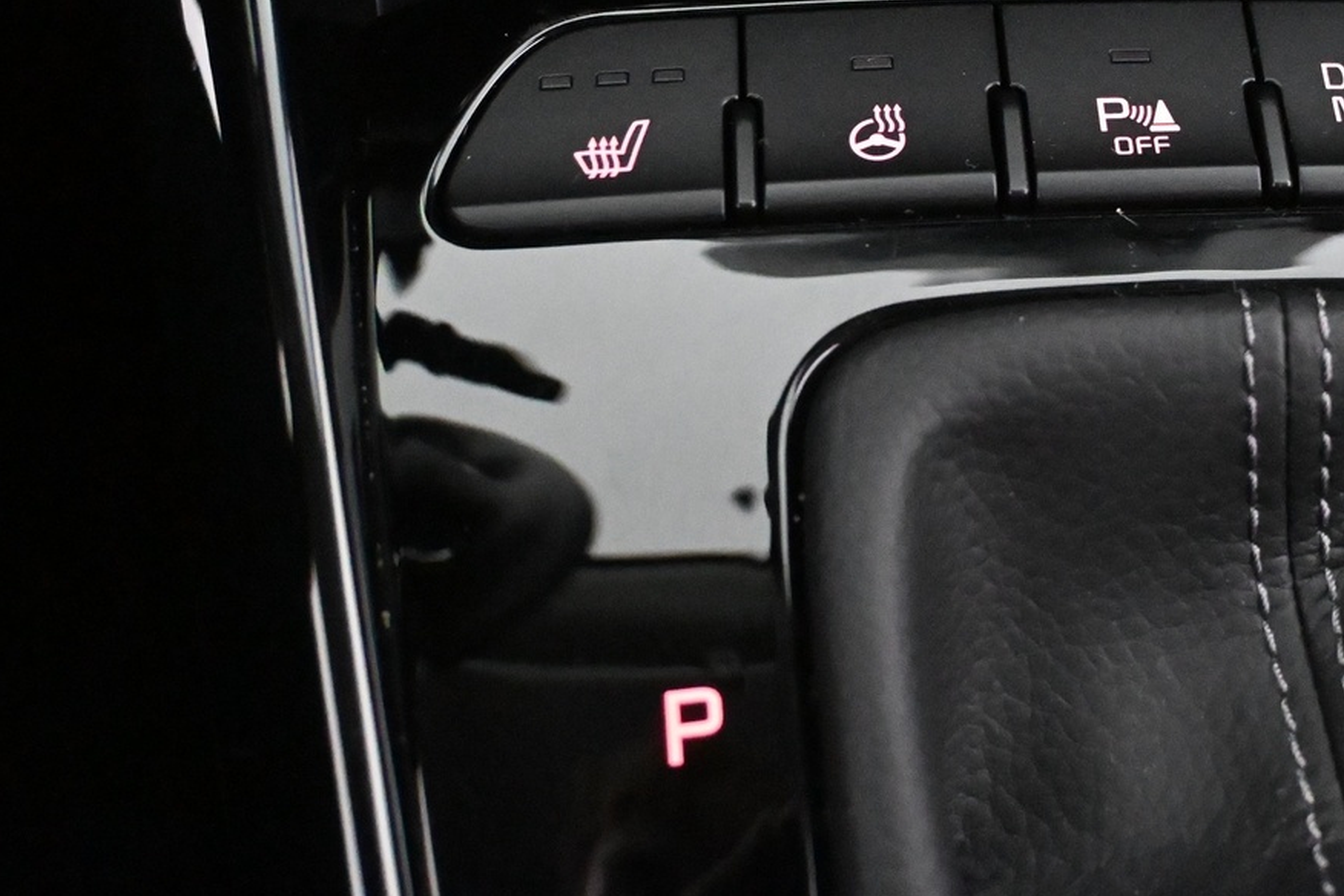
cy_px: 110
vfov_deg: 21.4
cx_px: 1115
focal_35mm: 62
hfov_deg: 31.2
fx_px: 2329
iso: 12800
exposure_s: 1/50
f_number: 4
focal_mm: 22.5
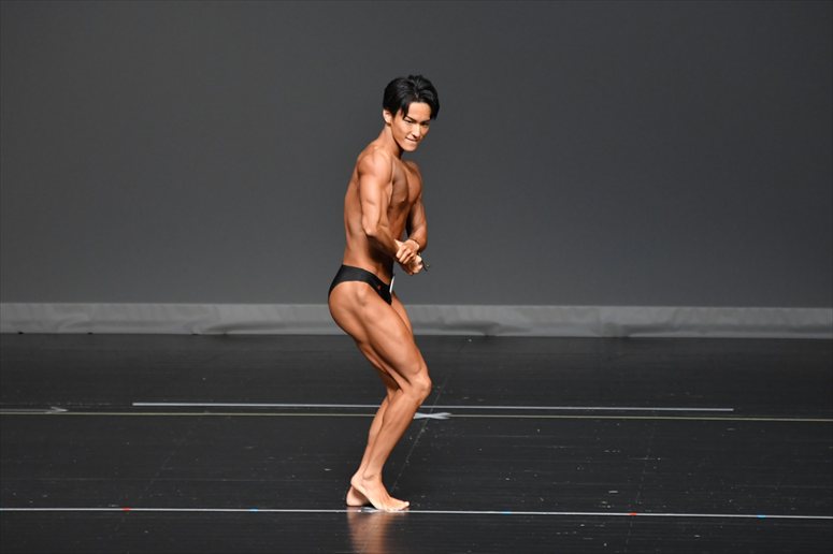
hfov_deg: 6.9
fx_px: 6938
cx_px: 416
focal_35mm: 300
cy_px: 277
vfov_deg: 4.6
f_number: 5.6
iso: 2500
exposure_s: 1/400
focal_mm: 200
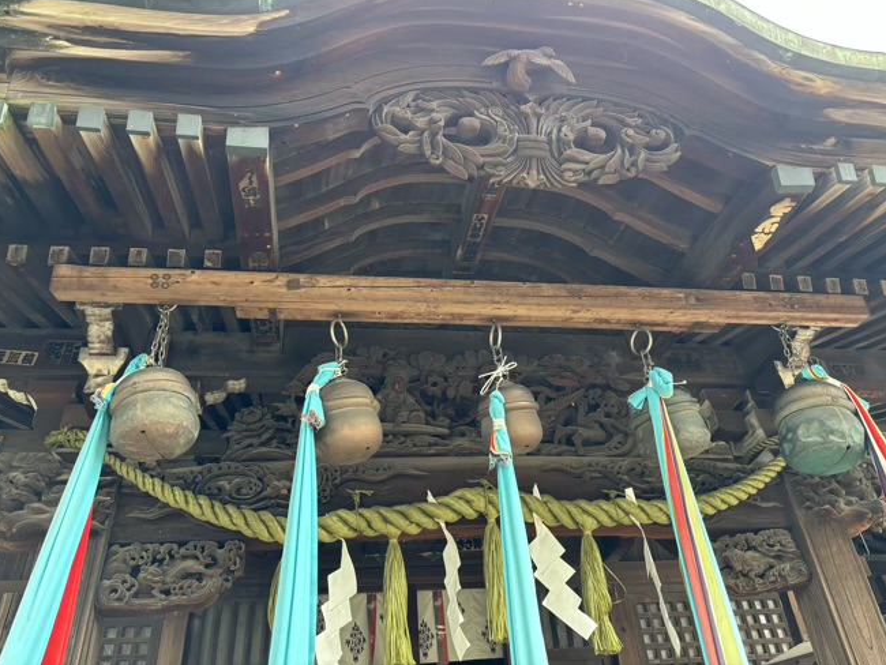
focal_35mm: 28
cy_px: 309
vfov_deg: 49.7
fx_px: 717
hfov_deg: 63.4
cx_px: 450
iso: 125
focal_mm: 5.96
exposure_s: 1/111
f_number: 1.6
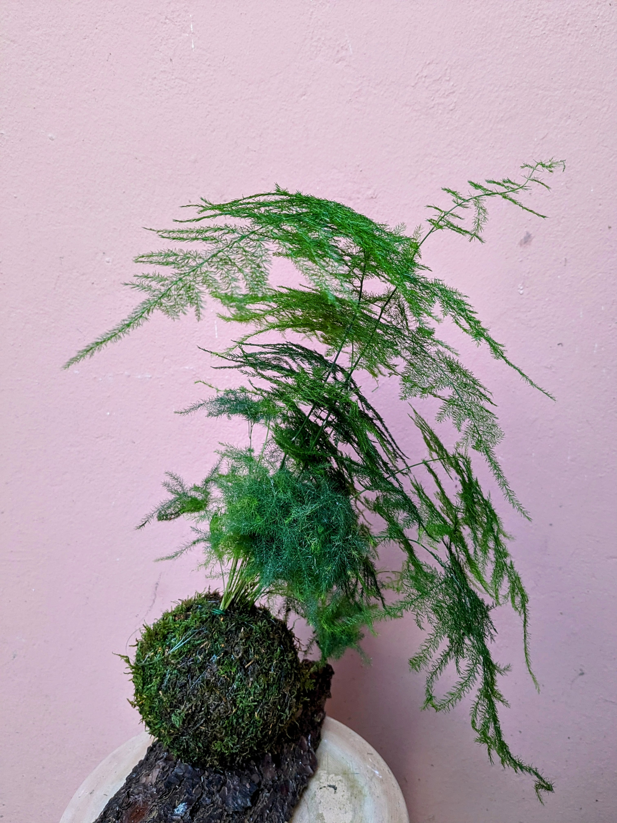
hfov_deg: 51.4
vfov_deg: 65.3
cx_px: 308
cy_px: 412
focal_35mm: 27
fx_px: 642
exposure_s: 1/25
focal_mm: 4.38
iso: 201
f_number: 1.73
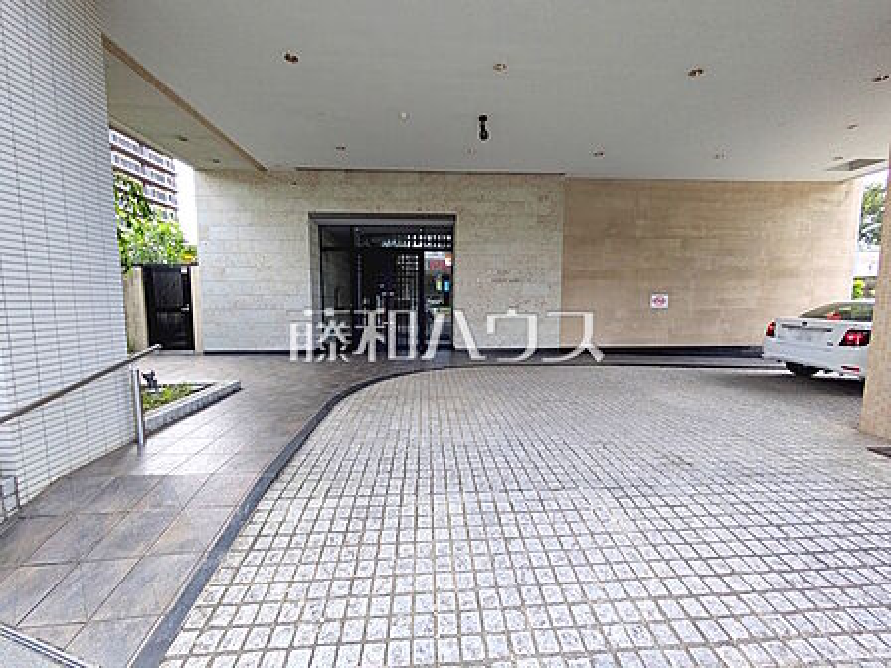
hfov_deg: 102.1
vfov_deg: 85.7
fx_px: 360
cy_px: 334
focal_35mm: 14
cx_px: 446
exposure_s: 1/165
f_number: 2.2
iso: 44
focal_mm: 1.83
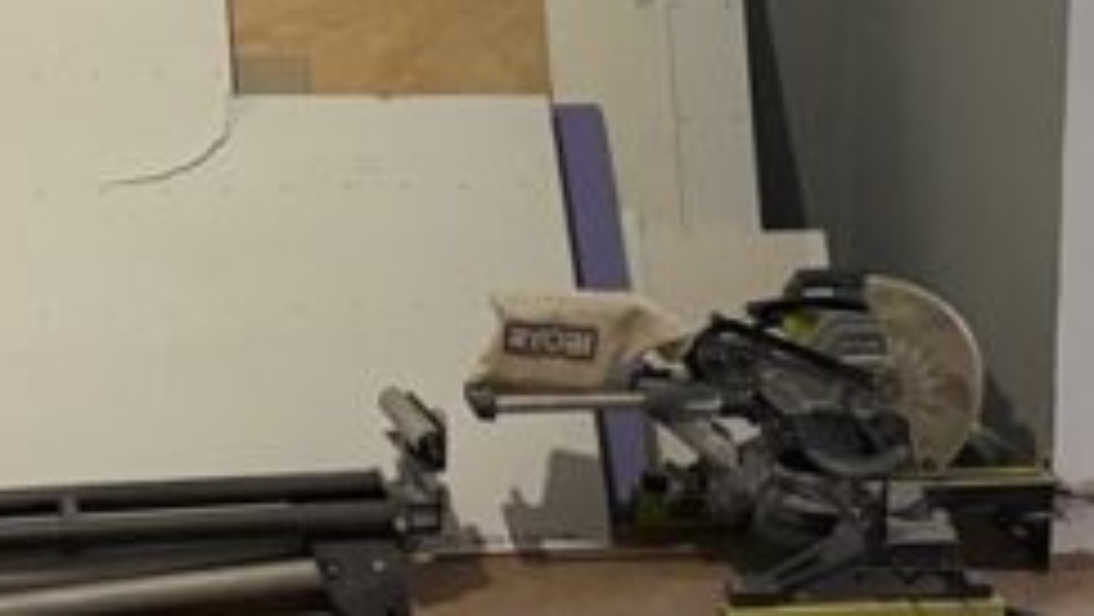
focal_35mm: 86
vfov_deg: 13.7
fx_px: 2496
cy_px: -117
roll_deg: -0.9
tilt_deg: -6.9
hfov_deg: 24.5
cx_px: 315
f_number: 1.78
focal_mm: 6.76
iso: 500
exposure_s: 1/60
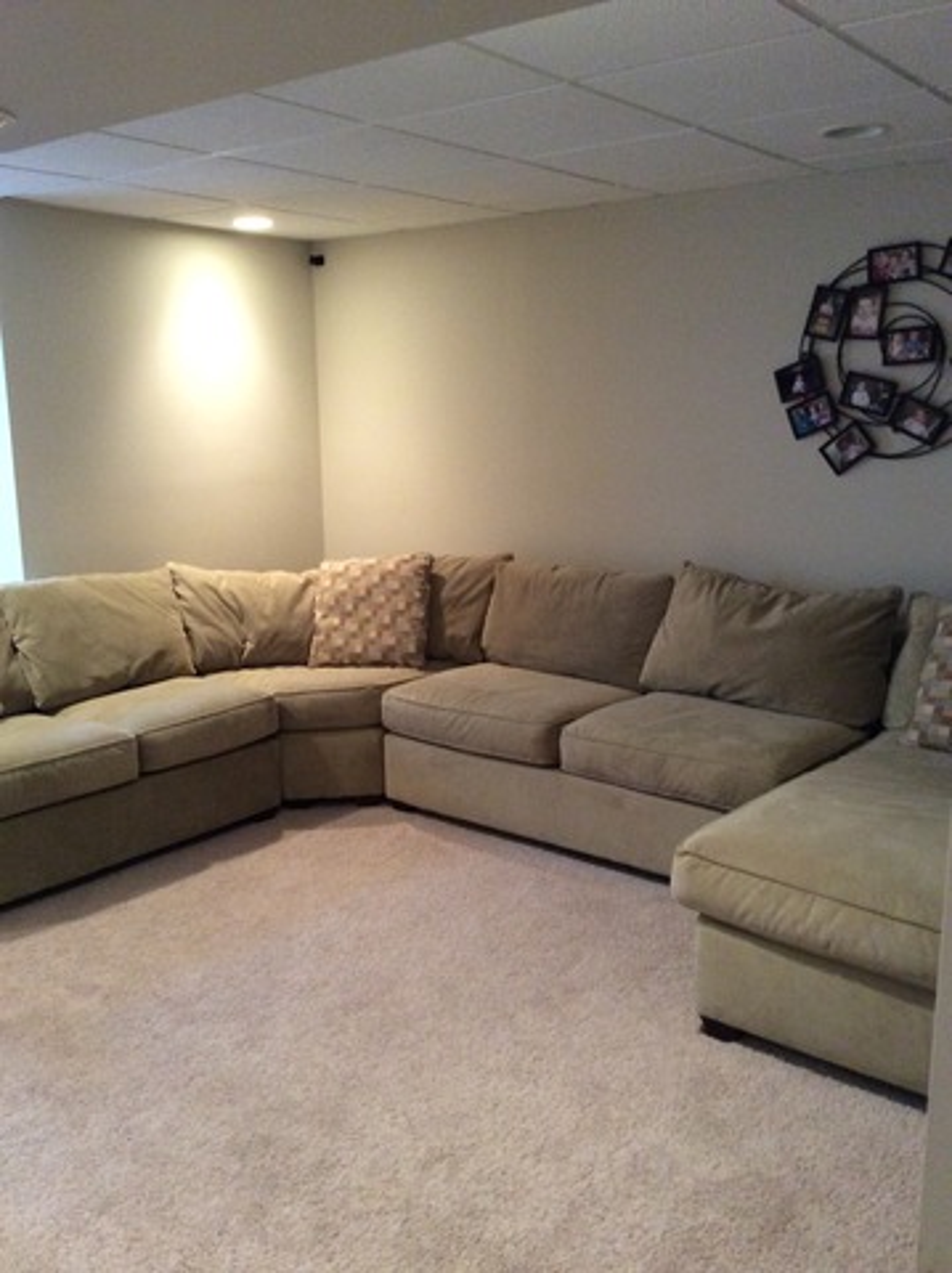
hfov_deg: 42.9
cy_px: 636
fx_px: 1212
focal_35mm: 33
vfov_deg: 55.4
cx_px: 476
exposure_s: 1/24
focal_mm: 3.3
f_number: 2.4
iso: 250
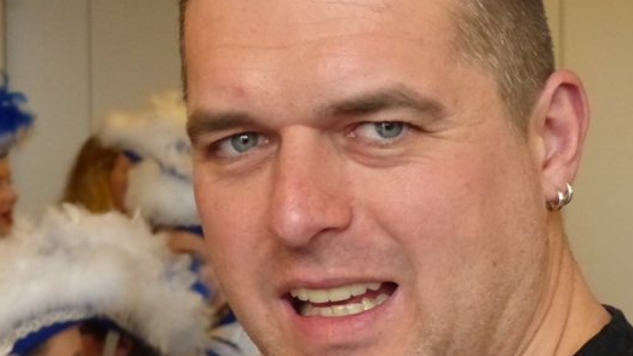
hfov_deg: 17.2
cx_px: 345
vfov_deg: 9.7
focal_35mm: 125
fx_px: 2098
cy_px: 190
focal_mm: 13.5
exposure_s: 1/125
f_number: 2.8
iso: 800
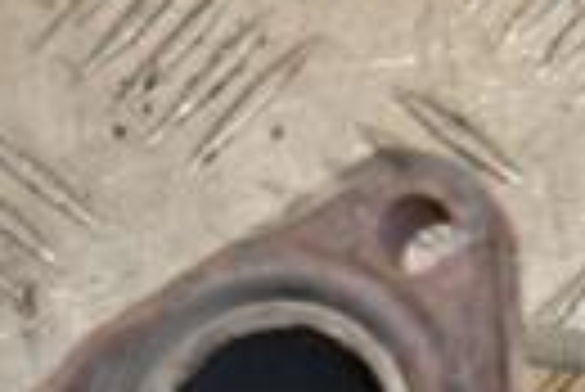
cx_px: 720
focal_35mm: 235
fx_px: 3823
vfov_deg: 5.7
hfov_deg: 8.6
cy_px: 770
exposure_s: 1/200
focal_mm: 34
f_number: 5.6
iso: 800
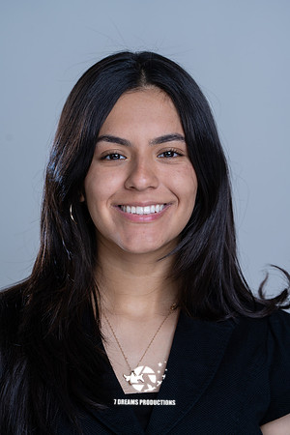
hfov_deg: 7.7
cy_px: 218
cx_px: 145
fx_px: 2163
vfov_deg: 11.5
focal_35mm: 179
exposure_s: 1/200
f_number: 5.6
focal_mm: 179
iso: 160
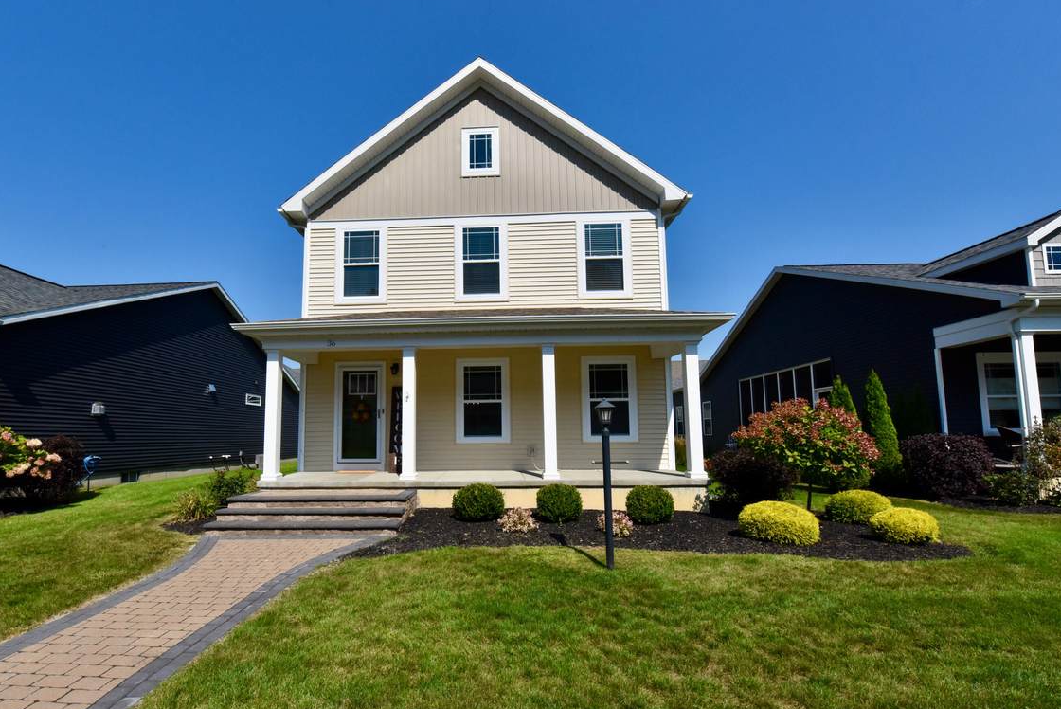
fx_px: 472
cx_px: 481
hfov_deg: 96.4
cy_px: 390
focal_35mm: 16
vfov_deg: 73.6
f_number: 16
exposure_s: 1/2000
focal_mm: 14
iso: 2000
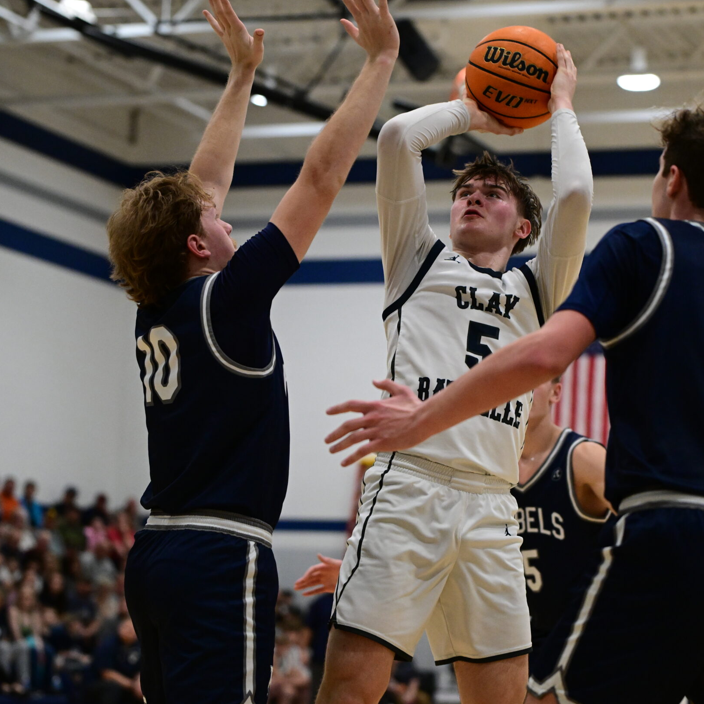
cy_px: 368
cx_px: 420
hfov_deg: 15.1
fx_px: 2646
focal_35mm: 115
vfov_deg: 15.2
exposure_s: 1/1250
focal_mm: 86
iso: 5000
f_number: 2.8
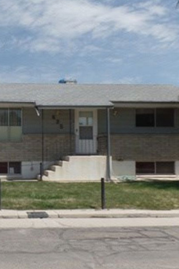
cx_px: 0
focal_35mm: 51
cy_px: 153
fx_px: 380
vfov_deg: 38.8
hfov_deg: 25.2
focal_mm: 4.1
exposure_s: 1/1000
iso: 80
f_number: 3.5
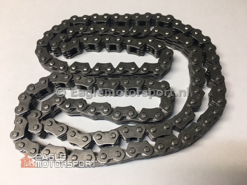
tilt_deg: -61.4
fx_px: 207
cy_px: 92
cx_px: 124
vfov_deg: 48.2
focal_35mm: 29
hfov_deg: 61.7
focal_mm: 4.15
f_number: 2.2
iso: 100
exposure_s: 1/33
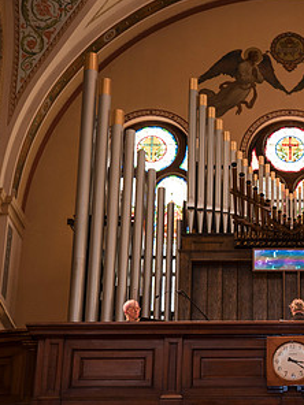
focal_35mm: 110
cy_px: 248
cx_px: 303
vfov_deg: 17.9
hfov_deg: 13.3
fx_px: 1288
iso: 800
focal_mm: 58
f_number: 2.8
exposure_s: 1/60
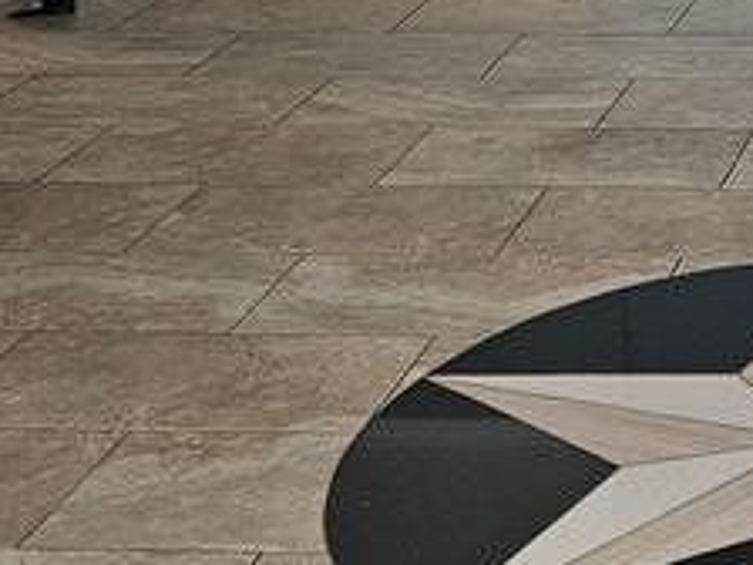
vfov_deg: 13.3
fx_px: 2284
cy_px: -293
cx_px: 1015
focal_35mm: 105
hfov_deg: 17.4
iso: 800
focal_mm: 5.4
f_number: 1.8
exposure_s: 1/120
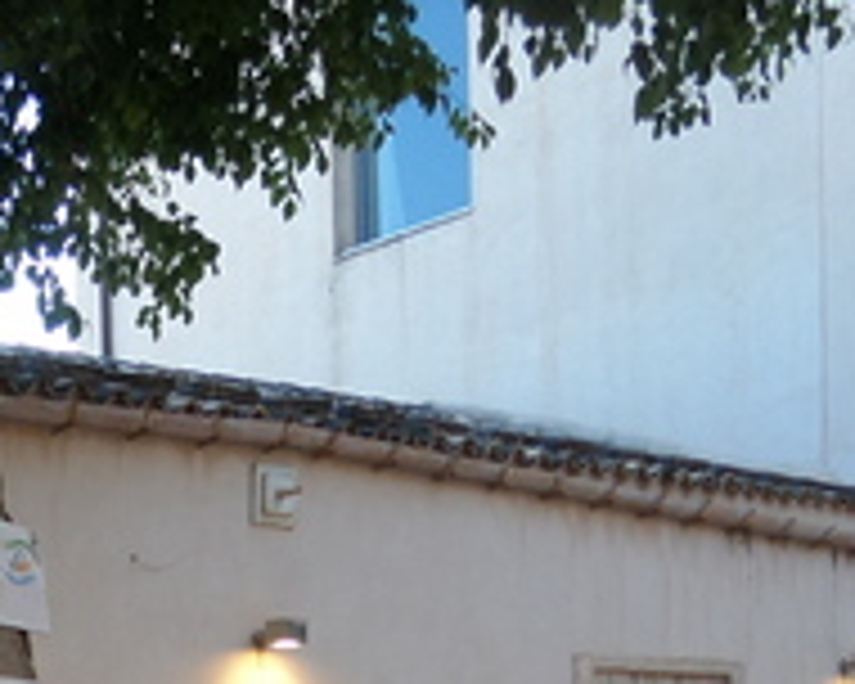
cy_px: 999
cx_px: -63
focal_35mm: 74
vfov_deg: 18.5
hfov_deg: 24.2
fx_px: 1873
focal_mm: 4
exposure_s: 1/90
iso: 80
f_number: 3.2
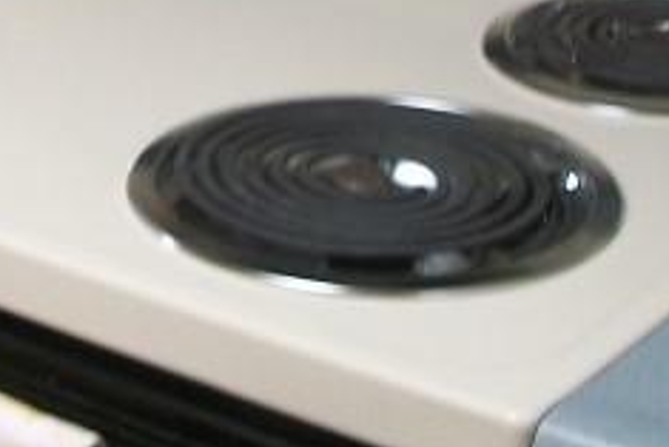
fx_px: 2696
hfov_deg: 13.6
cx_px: -214
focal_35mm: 145
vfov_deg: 9.1
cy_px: -302
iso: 80
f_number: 2.9
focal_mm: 5.7
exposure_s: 1/30
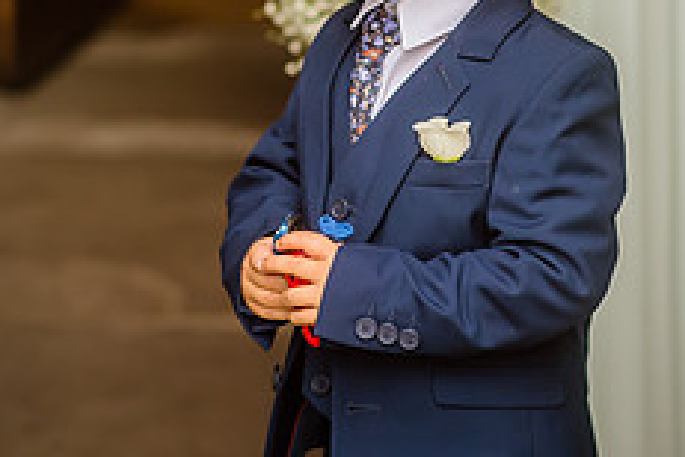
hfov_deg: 9.7
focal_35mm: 213
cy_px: -15
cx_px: 430
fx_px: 4053
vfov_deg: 6.4
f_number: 2.8
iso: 400
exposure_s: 1/2500
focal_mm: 85
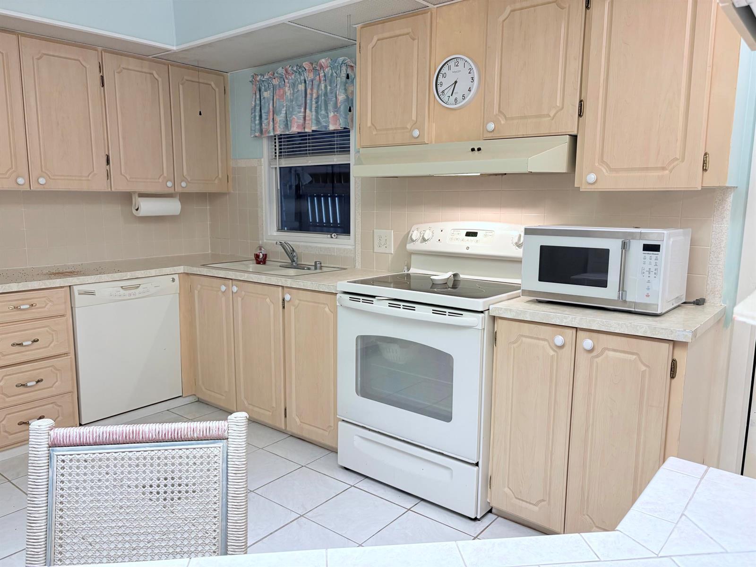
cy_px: 284
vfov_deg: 53.1
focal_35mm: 26
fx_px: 568
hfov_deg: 67.3
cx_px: 378
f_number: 1.6
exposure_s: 1/60
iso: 125
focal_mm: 5.96
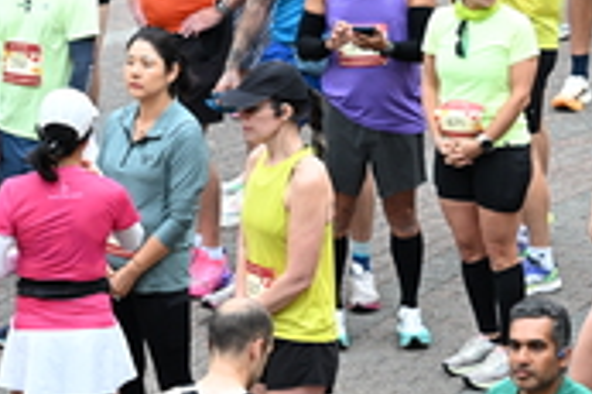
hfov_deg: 5.4
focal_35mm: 382
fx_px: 6276
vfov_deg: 3.6
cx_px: 534
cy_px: 190
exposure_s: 1/400
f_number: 4
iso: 2000
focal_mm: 120
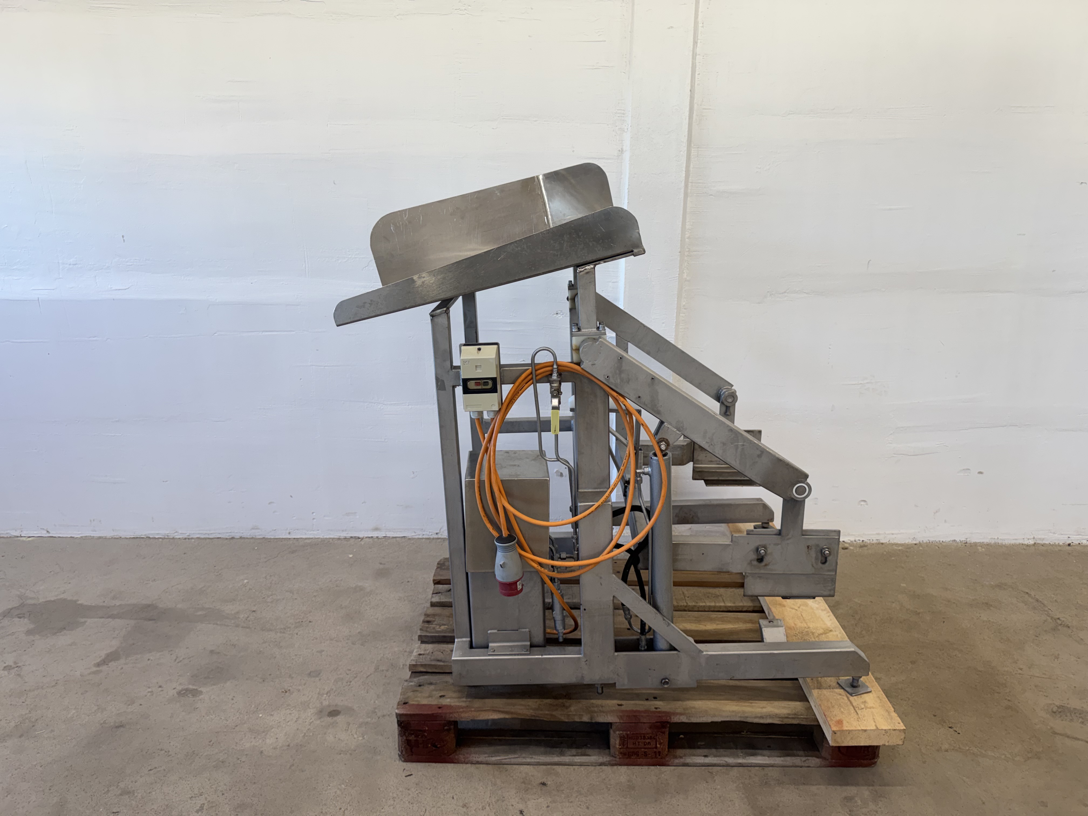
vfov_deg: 56.8
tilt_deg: -16.6
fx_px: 754
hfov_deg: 71.6
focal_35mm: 24
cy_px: 408
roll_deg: +0.4
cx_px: 544
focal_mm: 6.76
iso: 80
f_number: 1.78
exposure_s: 1/100
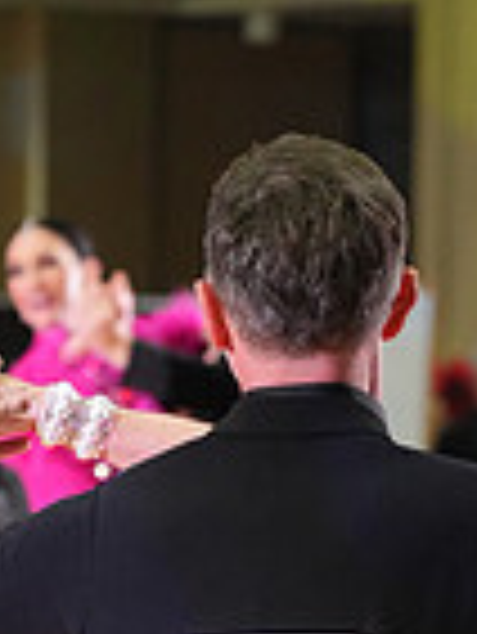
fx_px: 7705
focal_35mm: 420
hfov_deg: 3.5
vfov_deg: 4.7
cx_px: 605
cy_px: 1120
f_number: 4
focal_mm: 106
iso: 3200
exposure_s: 1/200
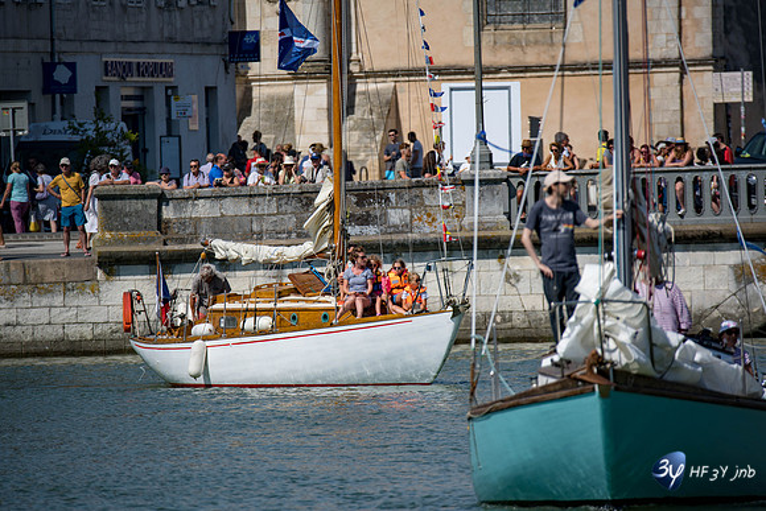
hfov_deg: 3.4
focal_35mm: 600
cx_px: 383
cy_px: 256
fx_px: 12769
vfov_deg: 2.3
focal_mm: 600
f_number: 6.3
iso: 64
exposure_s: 1/640
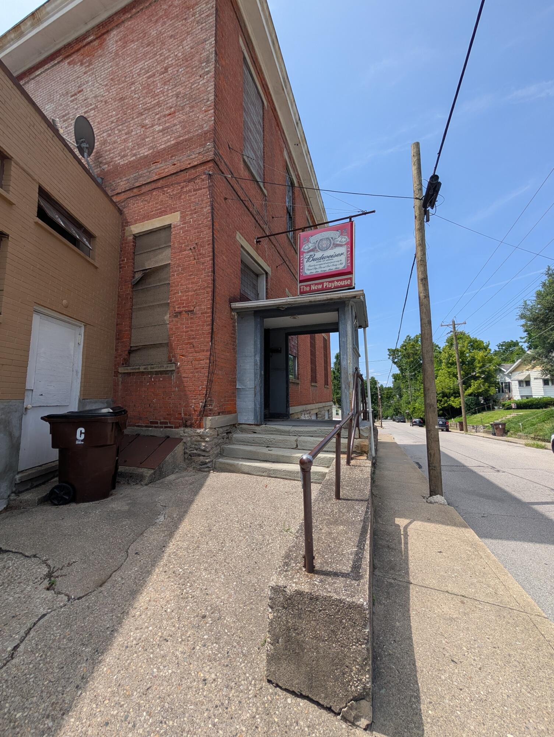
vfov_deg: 110.5
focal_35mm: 12
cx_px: 277
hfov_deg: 94.6
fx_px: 256
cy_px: 368
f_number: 1.7
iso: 75
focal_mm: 2.02
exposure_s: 1/3247
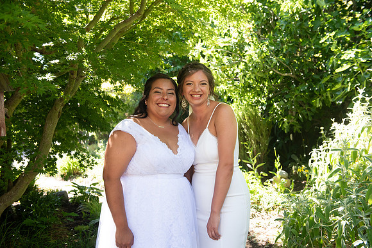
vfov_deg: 37.9
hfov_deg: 54.4
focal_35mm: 35
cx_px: 186
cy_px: 124
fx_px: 362
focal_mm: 35
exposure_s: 1/250
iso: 640
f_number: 4
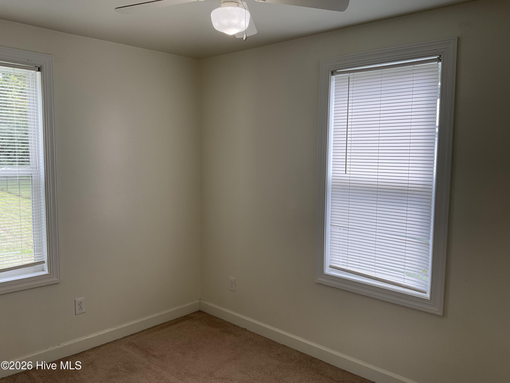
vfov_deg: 48.2
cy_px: 192
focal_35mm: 29
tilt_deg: -7.5
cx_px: 255
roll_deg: +0.0
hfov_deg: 61.7
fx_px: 427
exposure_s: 1/120
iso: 20
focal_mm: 3
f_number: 1.8
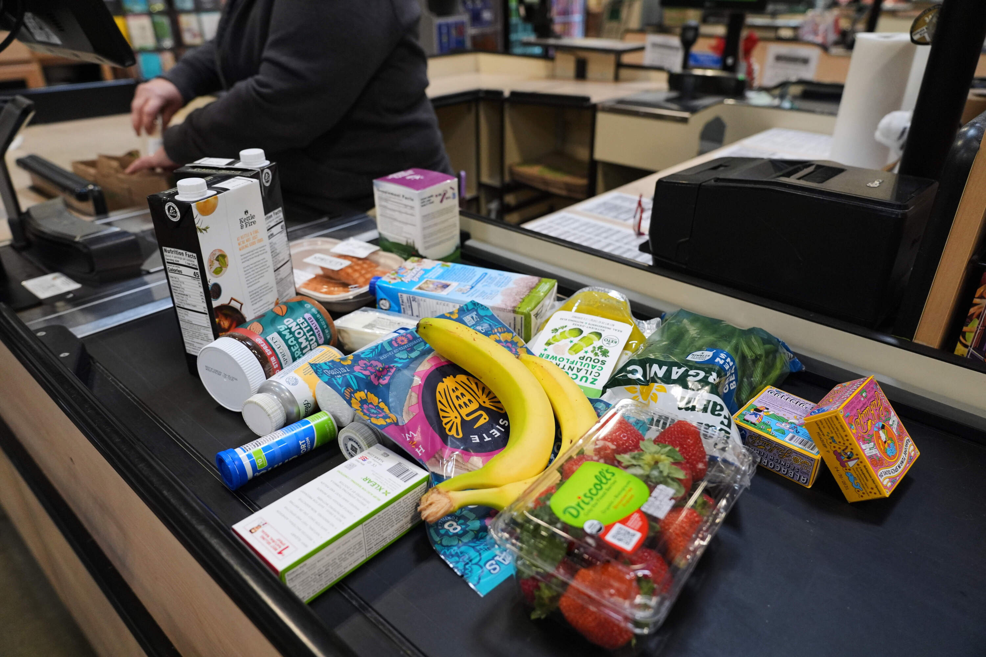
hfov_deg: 73.7
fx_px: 657
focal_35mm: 24
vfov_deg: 53.1
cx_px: 493
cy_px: 328
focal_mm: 24
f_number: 3.5
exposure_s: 1/640
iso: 2500
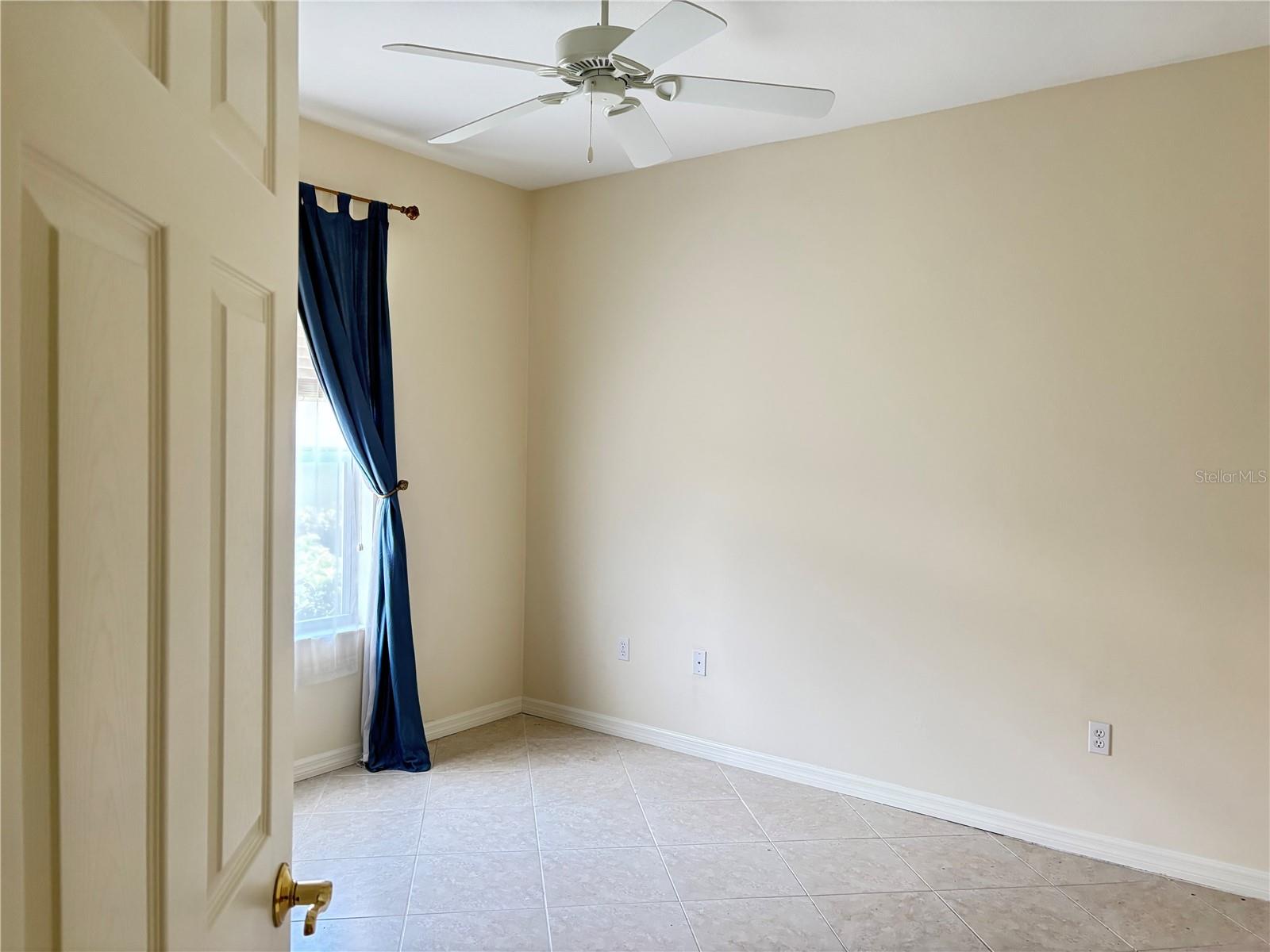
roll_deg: -1.4
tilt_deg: -3.3
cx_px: 635
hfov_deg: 67.3
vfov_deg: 53.1
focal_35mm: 26
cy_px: 476
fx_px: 954
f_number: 1.6
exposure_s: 1/60
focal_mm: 5.96
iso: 320
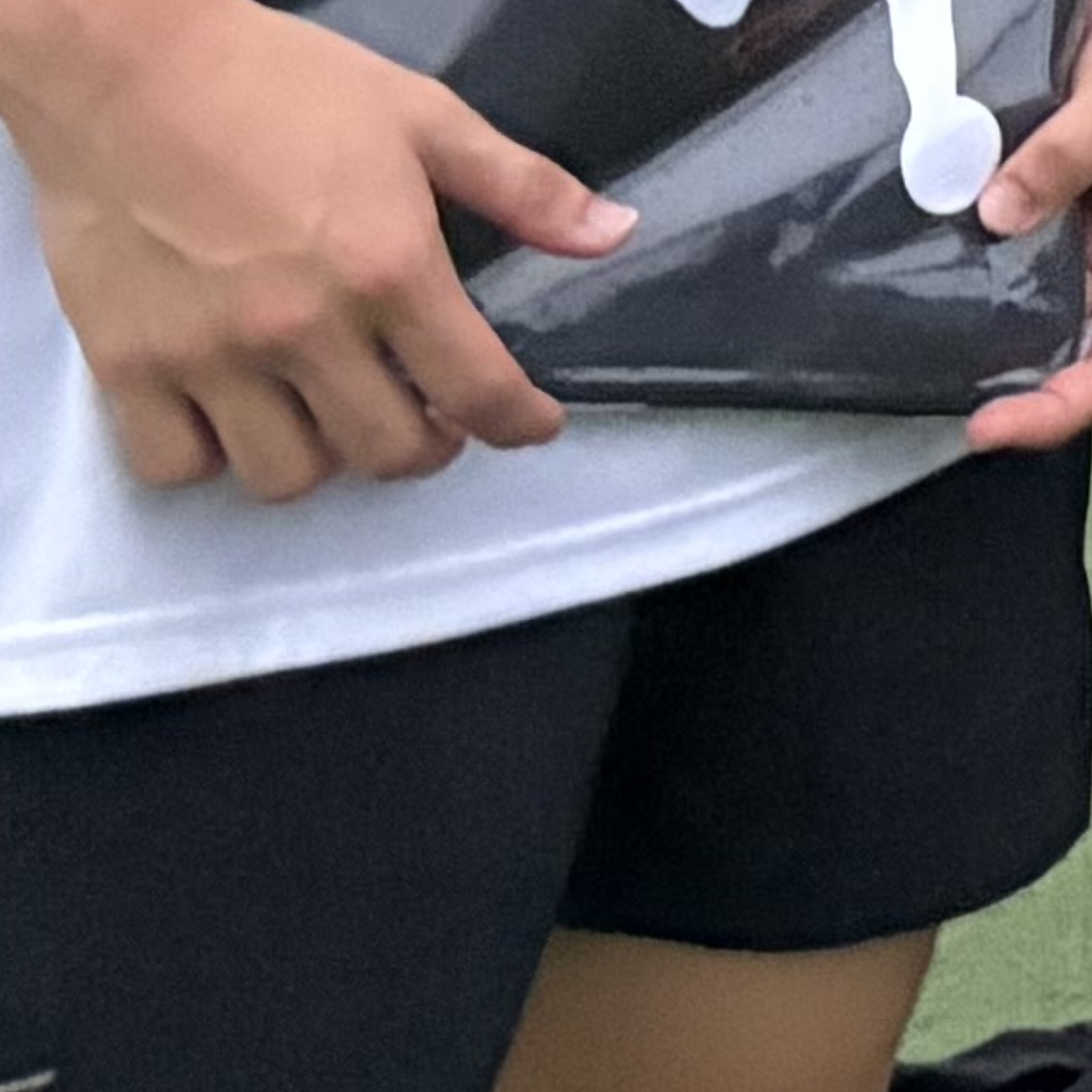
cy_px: -1835
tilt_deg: -0.5
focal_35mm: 214
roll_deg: +0.9
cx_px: 3907
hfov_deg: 6.9
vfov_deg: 7.5
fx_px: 7638
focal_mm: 5.96
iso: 500
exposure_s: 1/60
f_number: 1.6
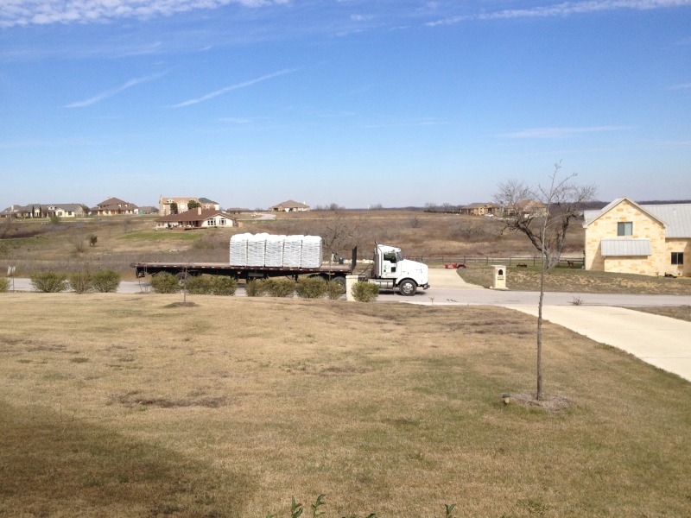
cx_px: 346
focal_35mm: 35
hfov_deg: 52.6
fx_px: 699
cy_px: 259
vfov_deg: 40.7
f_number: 2.4
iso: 50
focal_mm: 4.28
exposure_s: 1/1842
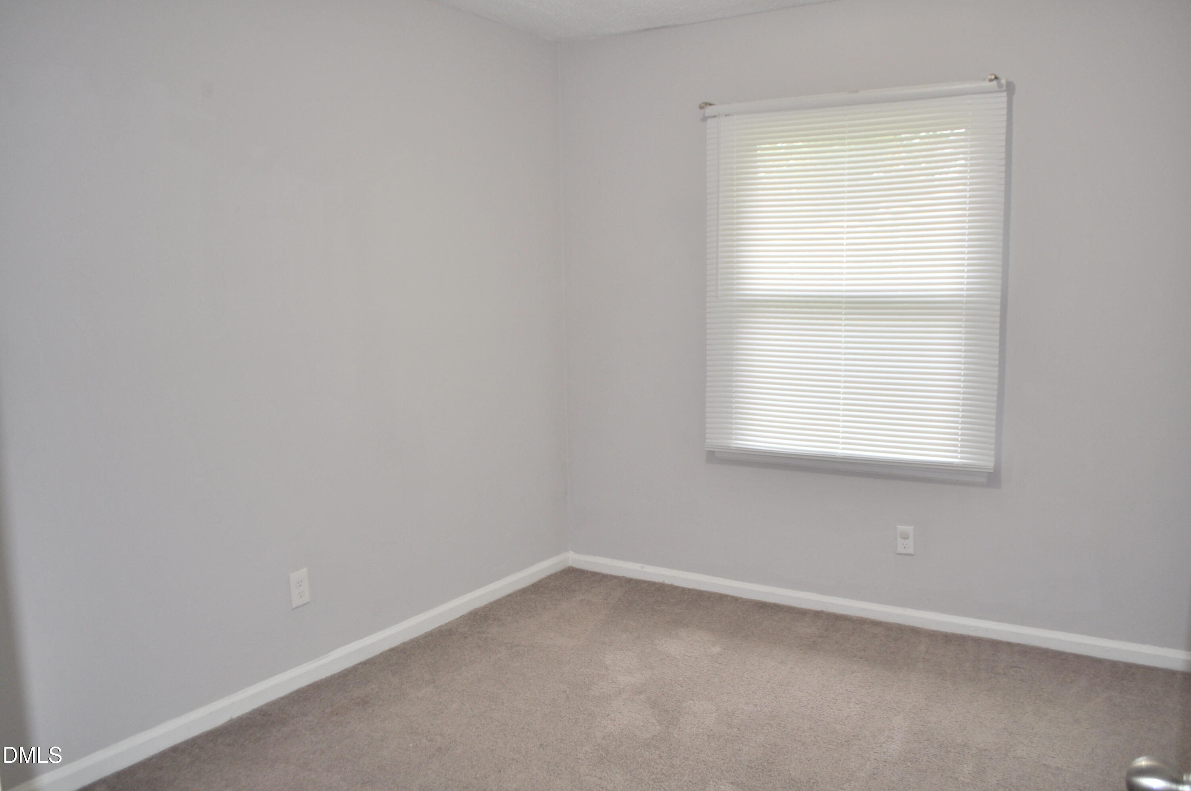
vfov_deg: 43.5
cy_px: 396
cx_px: 596
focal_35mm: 30
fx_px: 991
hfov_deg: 62.0
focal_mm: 20
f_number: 3.8
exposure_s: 1/60
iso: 450
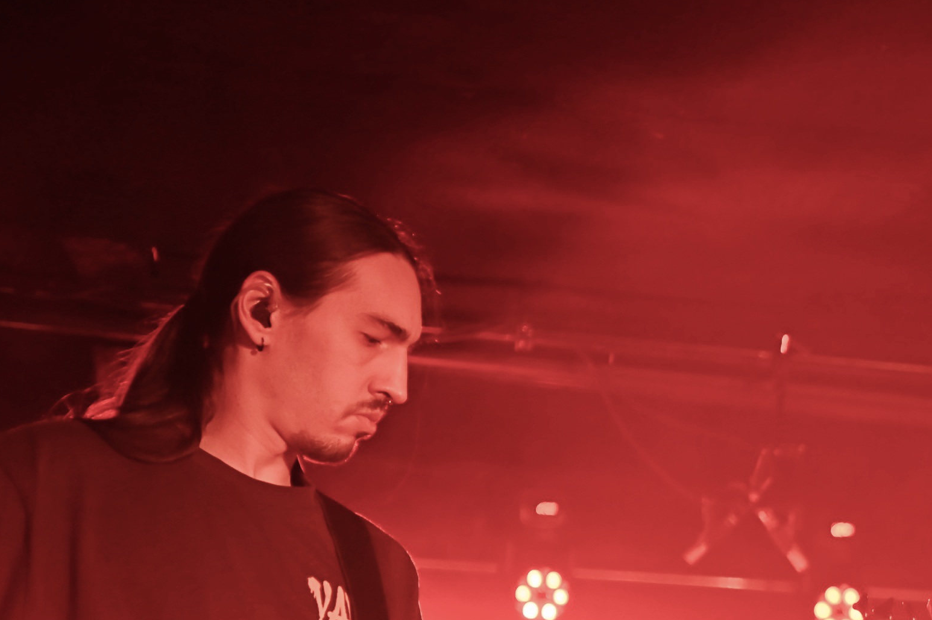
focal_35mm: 111
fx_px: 2872
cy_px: 707
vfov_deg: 12.1
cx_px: 1273
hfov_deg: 17.1
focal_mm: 35
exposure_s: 1/100
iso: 640
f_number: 1.4
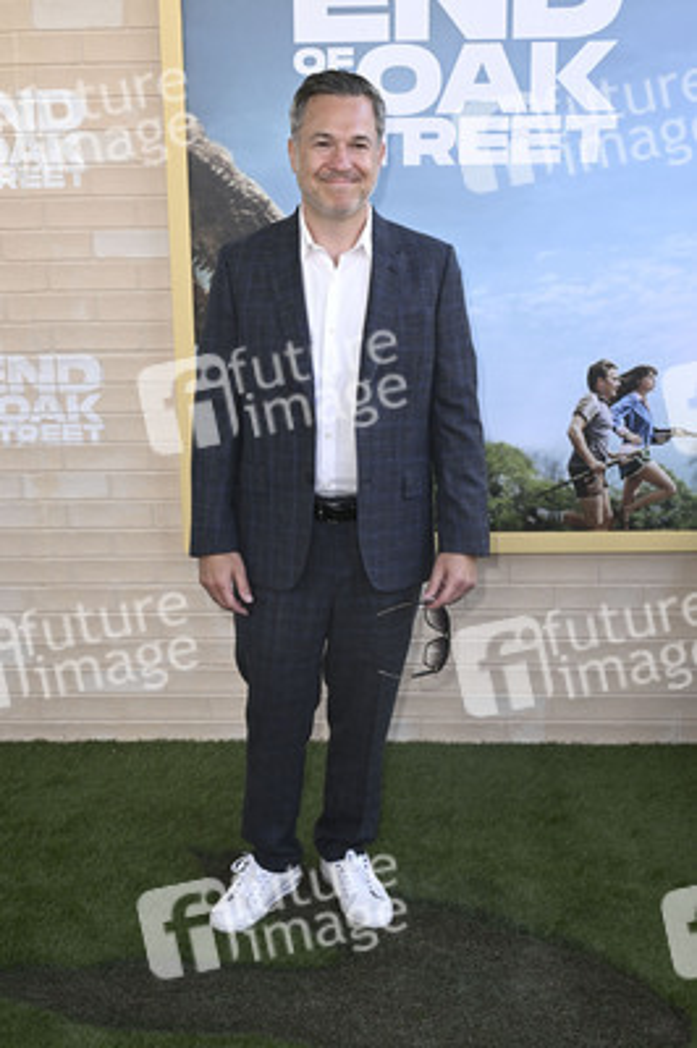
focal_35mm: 45
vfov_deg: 43.6
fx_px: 1309
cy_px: 524
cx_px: 348
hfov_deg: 29.8
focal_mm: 45
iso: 640
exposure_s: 1/250
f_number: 6.3
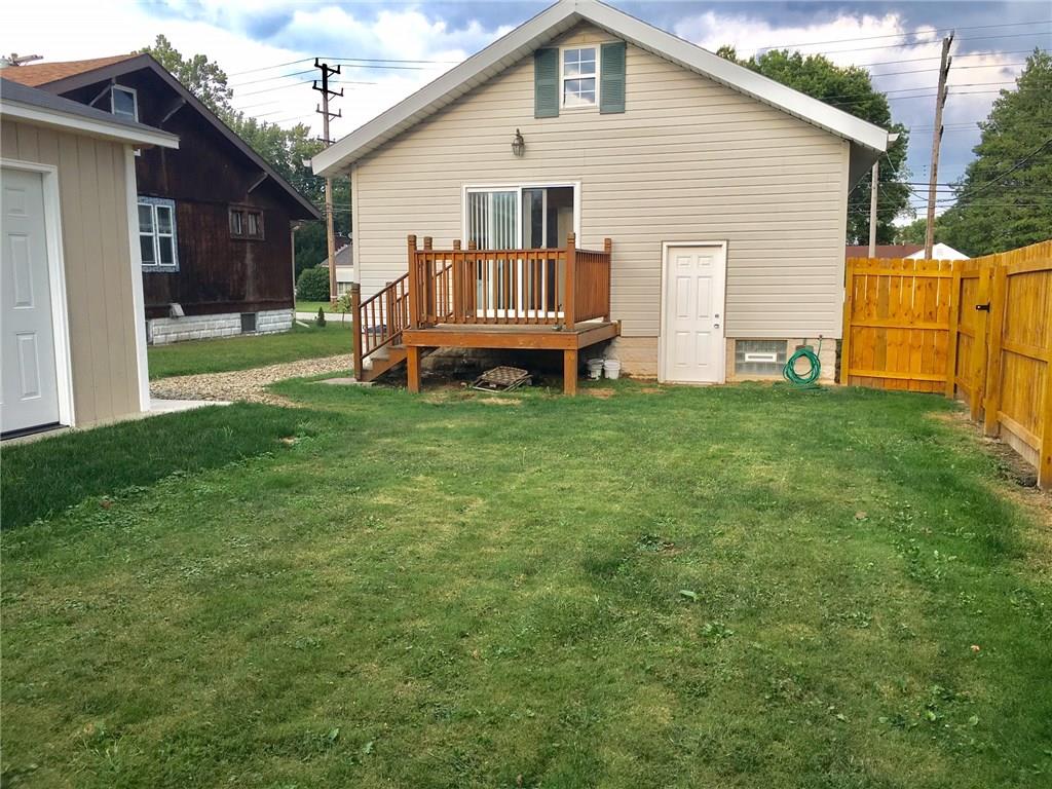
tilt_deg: -6.5
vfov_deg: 48.2
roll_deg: +0.5
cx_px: 526
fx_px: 881
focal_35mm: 29
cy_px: 394
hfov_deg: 61.7
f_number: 2.2
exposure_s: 1/232
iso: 25
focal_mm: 4.15
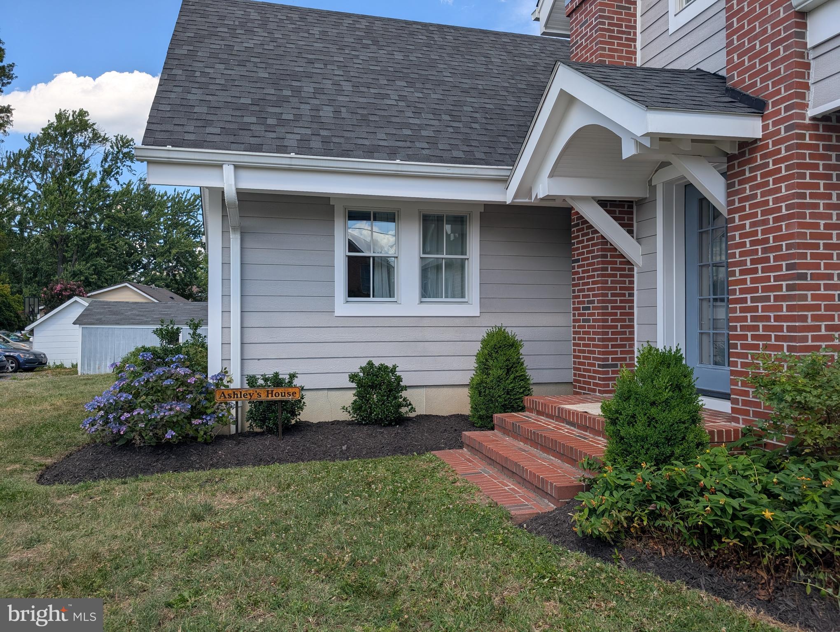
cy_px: 316
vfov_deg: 56.9
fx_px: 583
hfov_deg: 71.5
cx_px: 420
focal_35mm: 24
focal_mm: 6.9
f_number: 1.68
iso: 21
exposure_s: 1/670
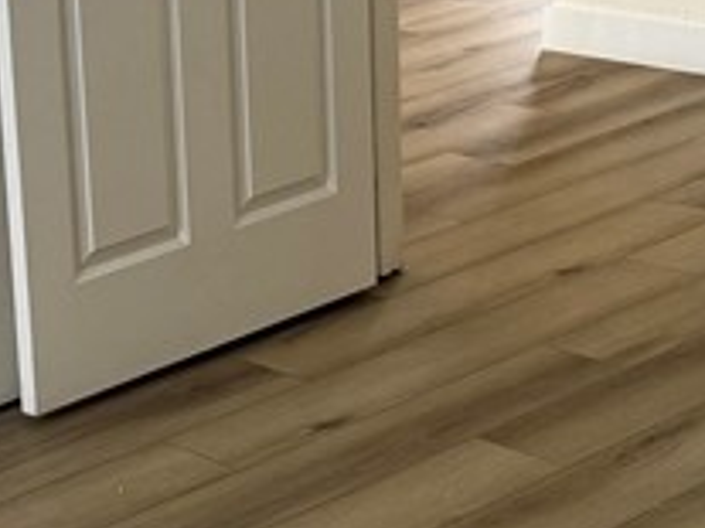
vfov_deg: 12.4
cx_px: 82
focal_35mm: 119
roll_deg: +2.8
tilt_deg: -15.0
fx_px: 2422
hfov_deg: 16.4
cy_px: 170
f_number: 1.78
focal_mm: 6.76
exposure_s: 1/60
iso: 250
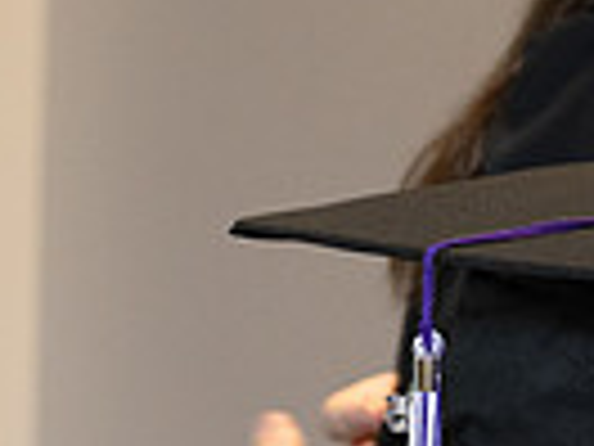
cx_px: 536
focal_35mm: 592
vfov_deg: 2.5
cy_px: 1009
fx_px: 10159
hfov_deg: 3.3
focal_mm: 120
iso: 1000
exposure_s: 1/125
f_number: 5
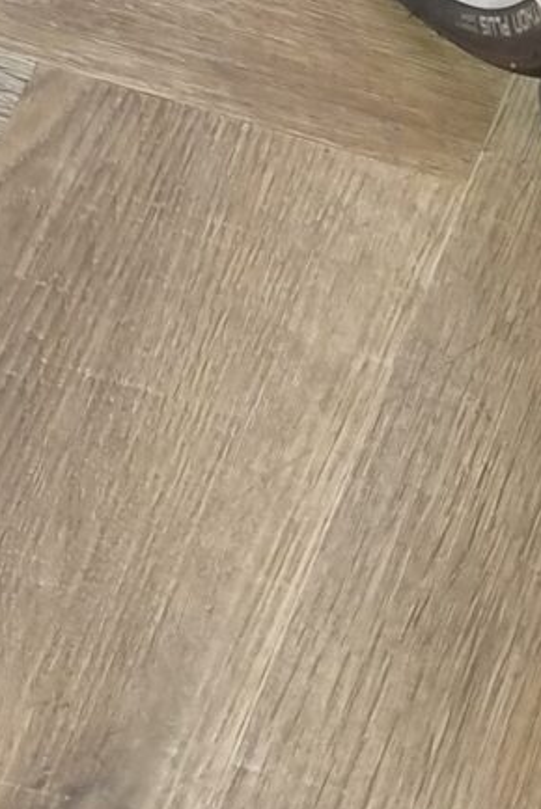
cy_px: -272
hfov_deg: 8.4
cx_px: 1543
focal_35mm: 141
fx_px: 3173
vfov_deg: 13.9
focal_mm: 5.4
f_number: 1.8
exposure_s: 1/100
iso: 50
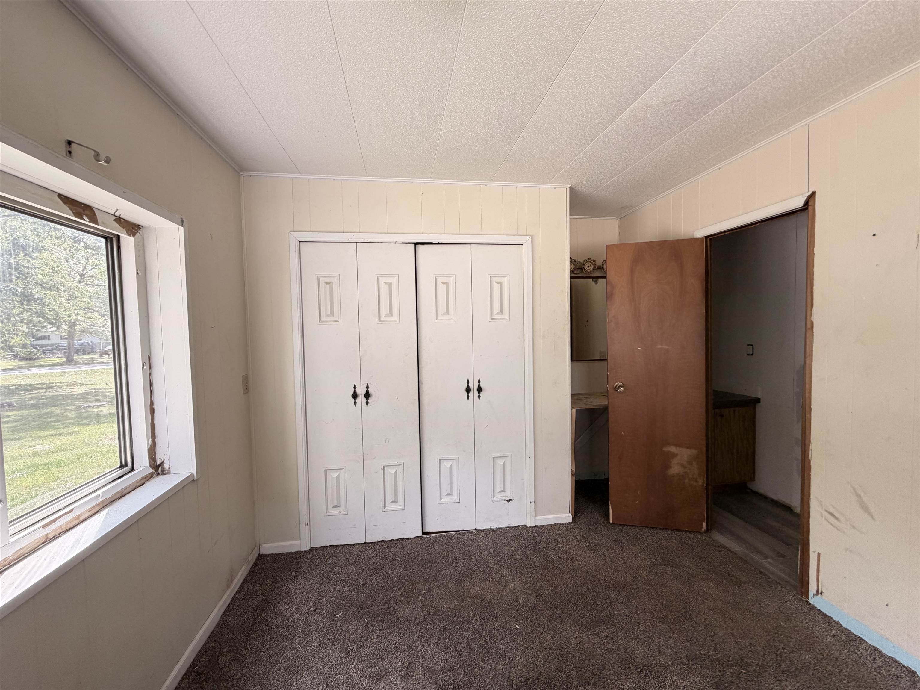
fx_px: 372
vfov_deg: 85.7
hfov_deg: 102.1
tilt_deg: -1.2
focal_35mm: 14
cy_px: 345
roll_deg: +0.7
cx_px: 460
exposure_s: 1/121
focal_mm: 2.22
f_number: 2.2
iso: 160
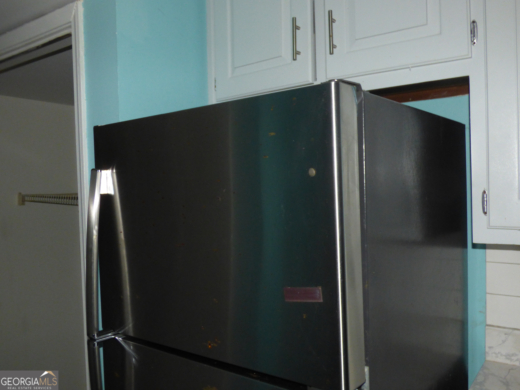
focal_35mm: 30
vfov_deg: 46.8
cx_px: 260
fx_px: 451
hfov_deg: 60.0
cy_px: 195
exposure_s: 1/60
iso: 400
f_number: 3.3
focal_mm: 5.29
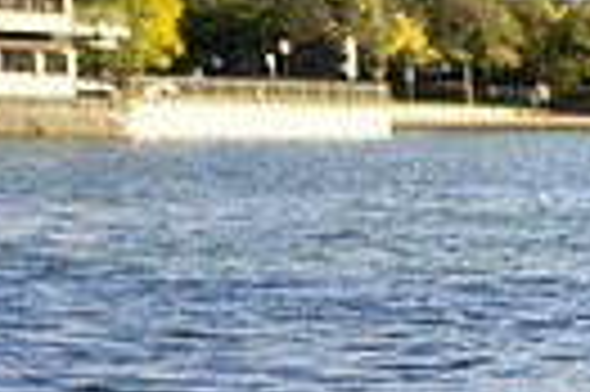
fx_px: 2537
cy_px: 529
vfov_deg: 8.7
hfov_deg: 11.7
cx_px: 1234
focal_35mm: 155
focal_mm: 35
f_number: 7.1
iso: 200
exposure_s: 1/200
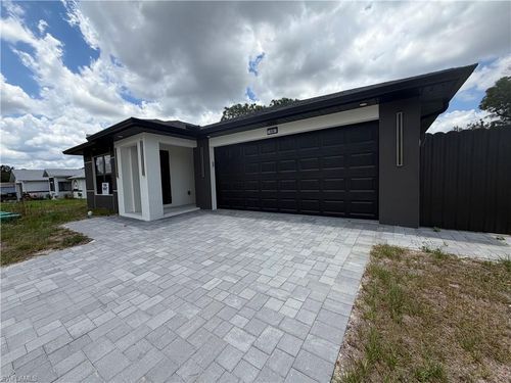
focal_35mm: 14
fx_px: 207
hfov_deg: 102.1
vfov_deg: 85.7
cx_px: 256
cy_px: 192
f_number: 2.2
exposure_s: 1/1050
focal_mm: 2.22
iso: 20
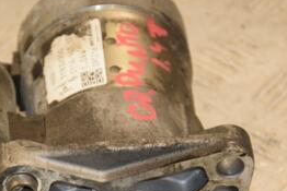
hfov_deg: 7.0
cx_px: 64
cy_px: 206
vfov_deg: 4.7
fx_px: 2330
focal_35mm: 292
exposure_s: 1/160
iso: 800
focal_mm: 85
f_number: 5.6
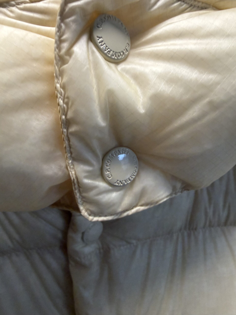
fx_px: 218
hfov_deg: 56.8
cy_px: 158
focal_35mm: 24
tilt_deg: -14.8
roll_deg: +2.9
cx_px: 118
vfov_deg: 71.6
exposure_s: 1/100
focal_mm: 2.22
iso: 320
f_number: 2.2
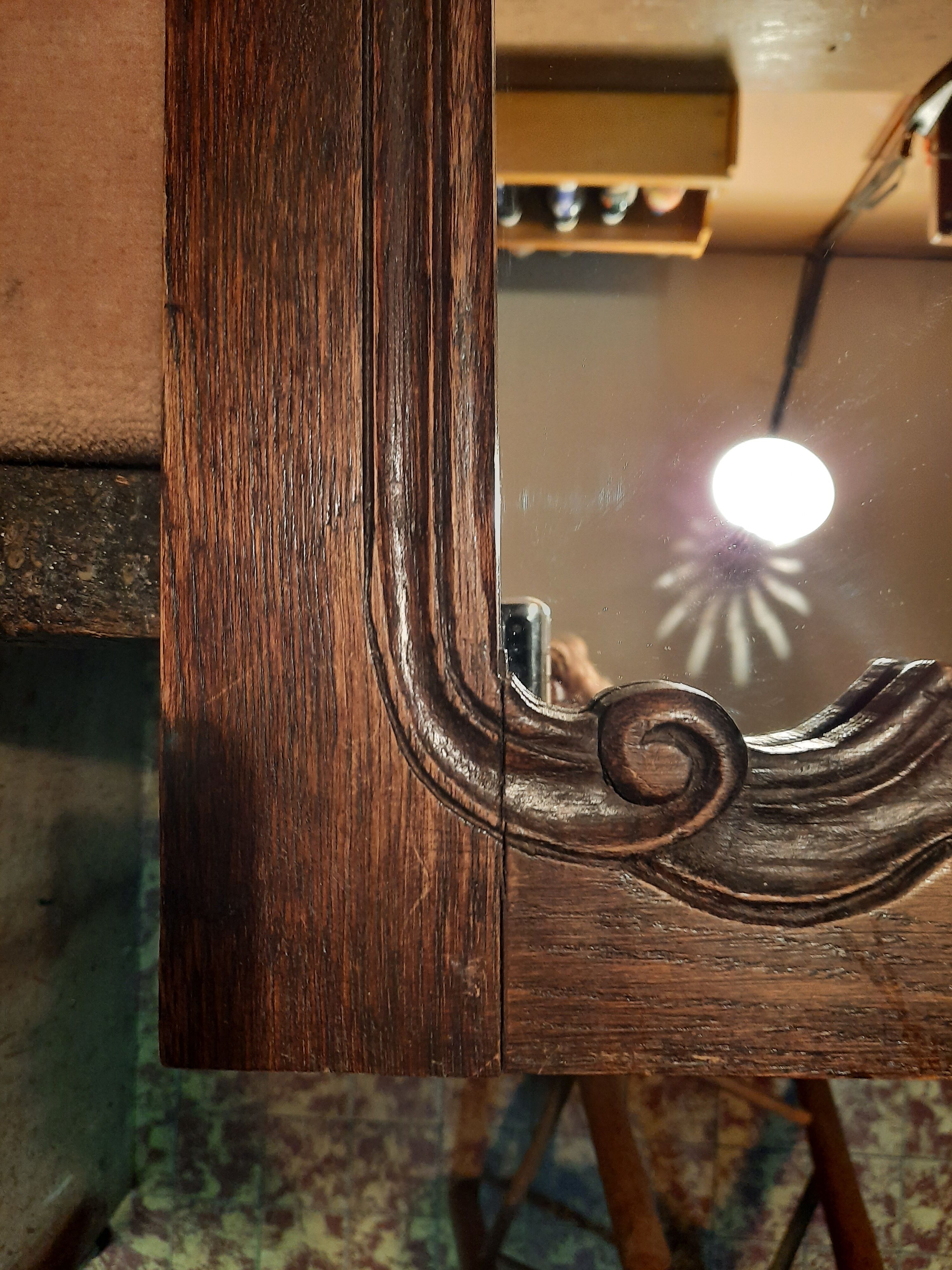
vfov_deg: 69.4
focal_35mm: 25
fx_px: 917
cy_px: 635
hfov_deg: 54.9
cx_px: 476
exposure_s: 1/50
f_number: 2
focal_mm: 4.6
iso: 320
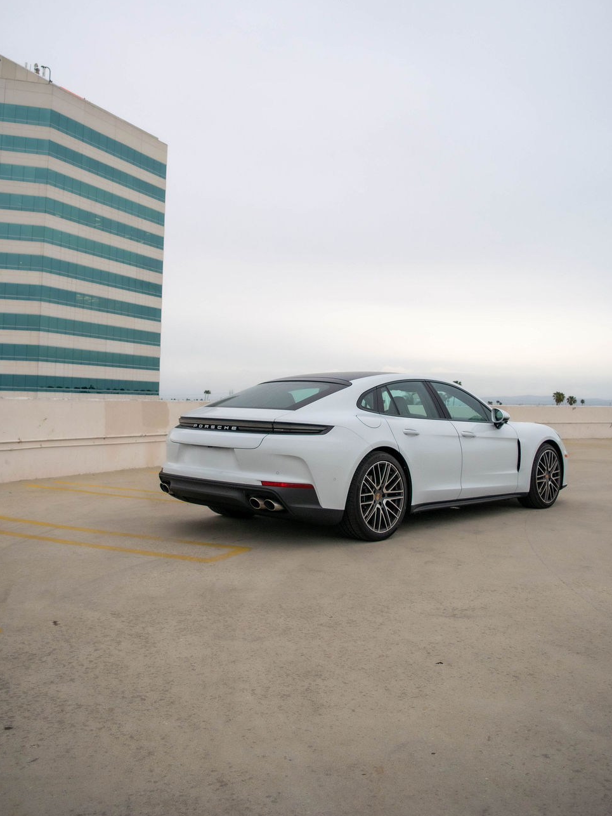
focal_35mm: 31
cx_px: 313
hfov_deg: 45.5
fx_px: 731
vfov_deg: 58.0
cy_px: 338
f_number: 4.5
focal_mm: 18
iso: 400
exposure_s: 1/1250
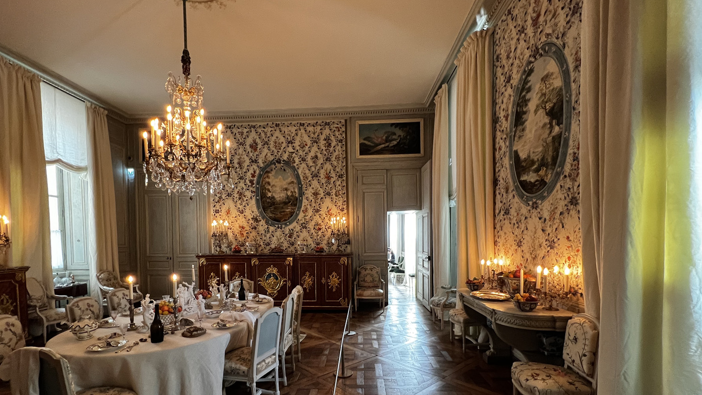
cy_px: 255
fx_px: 298
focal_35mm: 16
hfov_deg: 99.3
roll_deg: +1.3
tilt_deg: -2.4
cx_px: 339
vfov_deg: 65.8
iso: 320
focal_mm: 1.57
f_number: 1.8
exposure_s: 1/50
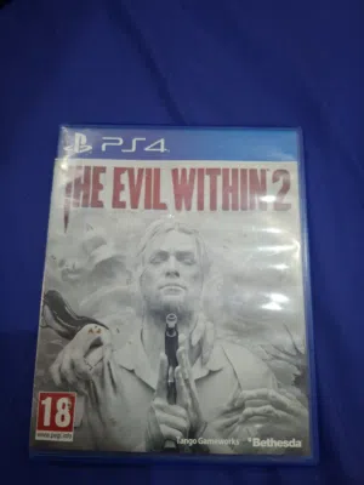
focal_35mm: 23
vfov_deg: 73.9
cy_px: 242
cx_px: 182
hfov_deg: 58.9
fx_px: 322
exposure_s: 1/25
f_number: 1.8
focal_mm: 5.54
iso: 640
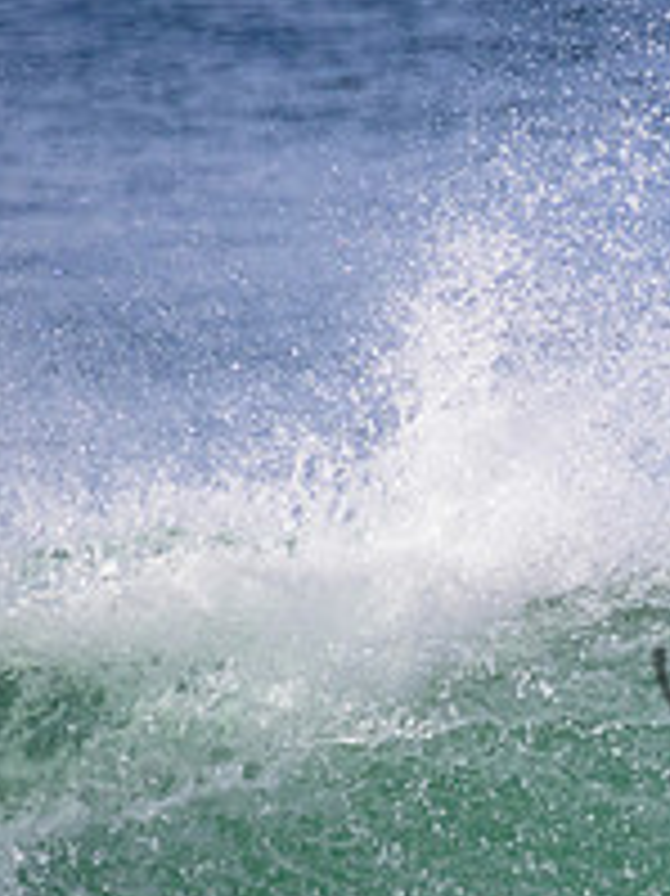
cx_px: 1115
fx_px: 58051
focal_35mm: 2247
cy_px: 678
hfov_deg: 0.7
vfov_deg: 0.9
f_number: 11
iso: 1600
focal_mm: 800
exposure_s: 1/2000
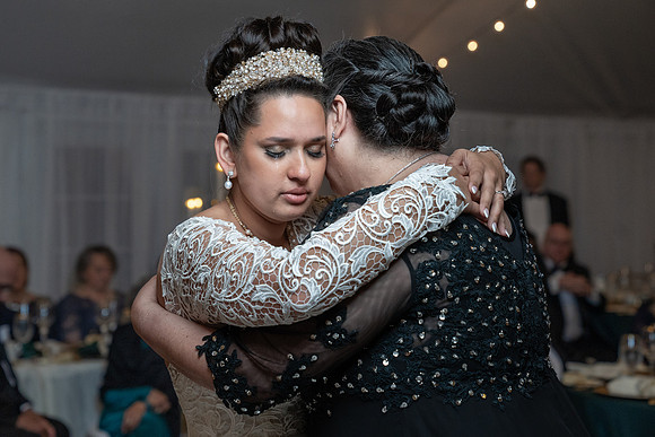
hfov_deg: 26.2
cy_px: 212
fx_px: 1407
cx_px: 304
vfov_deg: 17.7
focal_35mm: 77
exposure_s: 1/200
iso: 2000
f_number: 4
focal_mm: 70
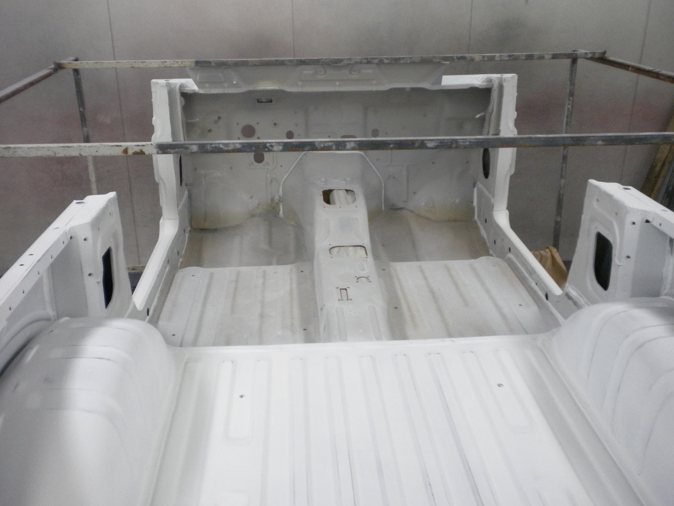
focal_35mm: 35
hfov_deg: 52.6
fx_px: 681
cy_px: 253
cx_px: 337
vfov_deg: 40.7
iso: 354
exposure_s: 1/303
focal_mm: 6.3
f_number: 3.1
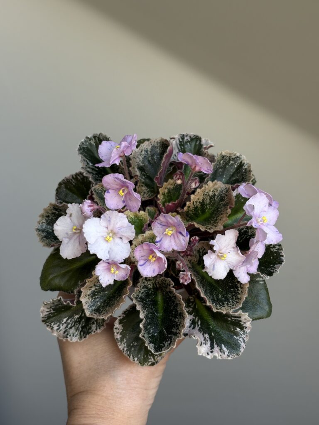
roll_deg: +2.4
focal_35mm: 52
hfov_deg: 28.0
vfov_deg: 36.8
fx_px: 639
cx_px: 160
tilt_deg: -31.8
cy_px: 212
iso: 25
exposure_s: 1/148
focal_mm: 5.96
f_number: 1.6
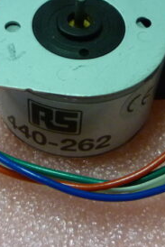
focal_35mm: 66
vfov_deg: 30.2
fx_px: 453
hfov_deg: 20.6
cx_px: 71
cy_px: 79
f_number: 3.3
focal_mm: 5.2
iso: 400
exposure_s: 1/25
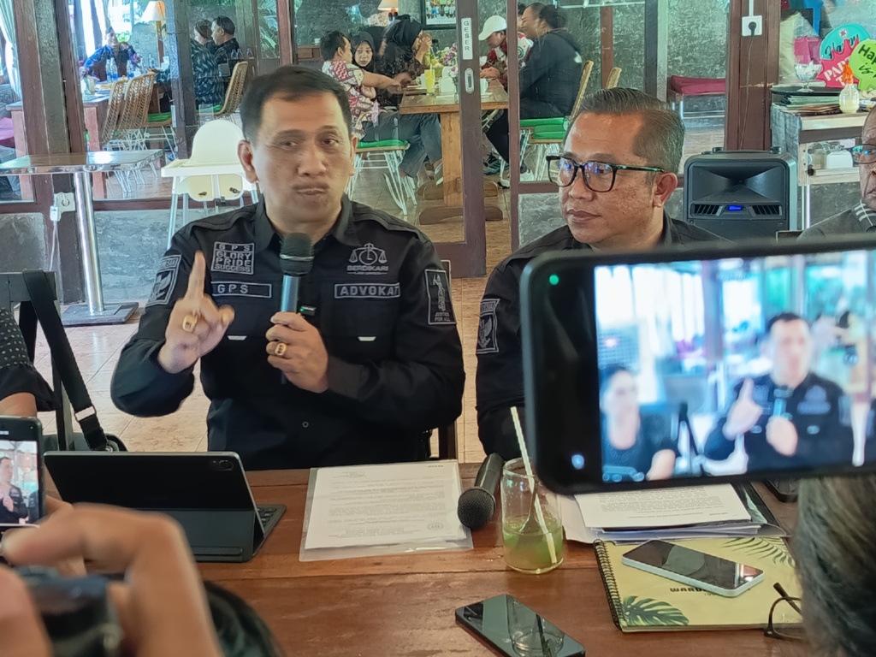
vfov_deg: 26.6
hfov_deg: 34.9
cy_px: 328
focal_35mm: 55
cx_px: 438
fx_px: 1392
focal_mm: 5.27
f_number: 1.7
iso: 457
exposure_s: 1/25
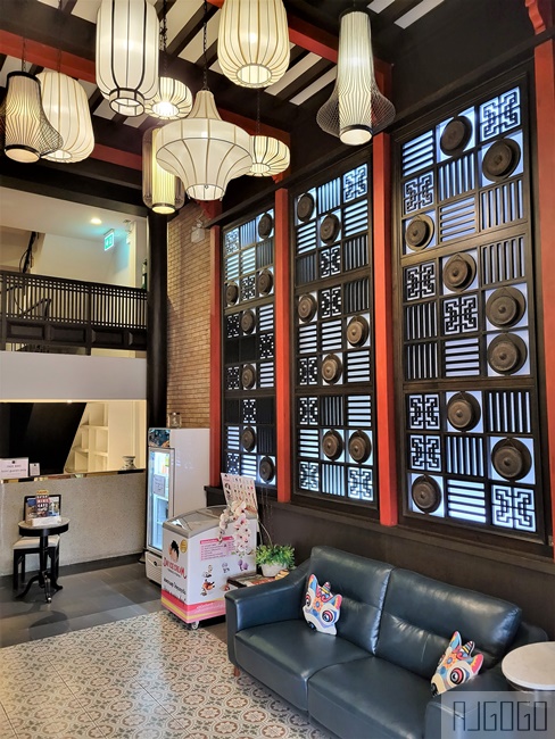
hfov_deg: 53.1
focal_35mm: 26
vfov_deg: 67.3
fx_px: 555
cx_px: 278
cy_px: 370
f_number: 1.8
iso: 640
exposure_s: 1/50
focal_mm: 5.4
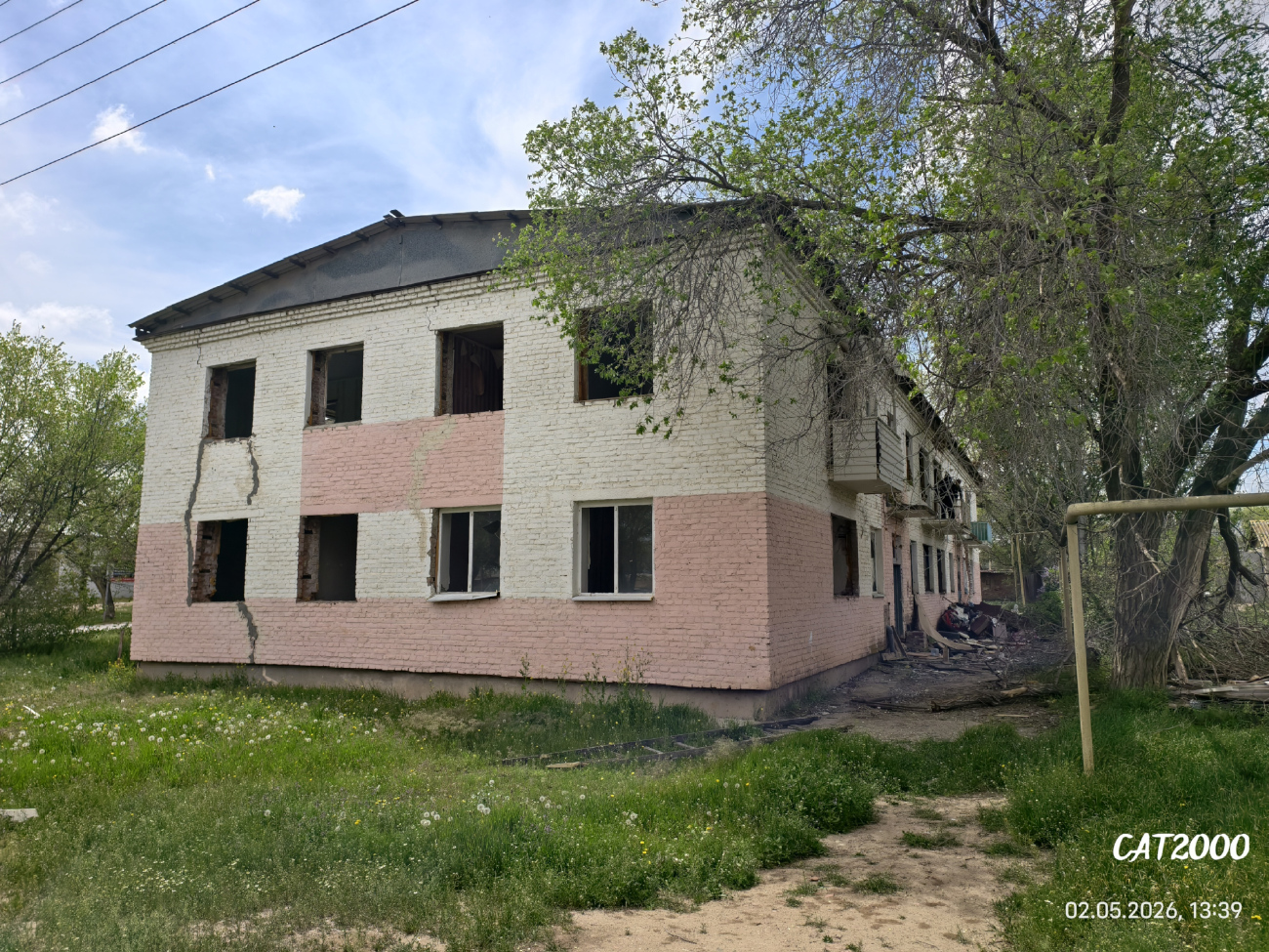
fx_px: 843
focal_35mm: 23
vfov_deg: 58.9
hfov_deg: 73.9
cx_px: 634
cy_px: 476
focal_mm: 6.54
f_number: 1.57
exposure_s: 1/6757
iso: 72
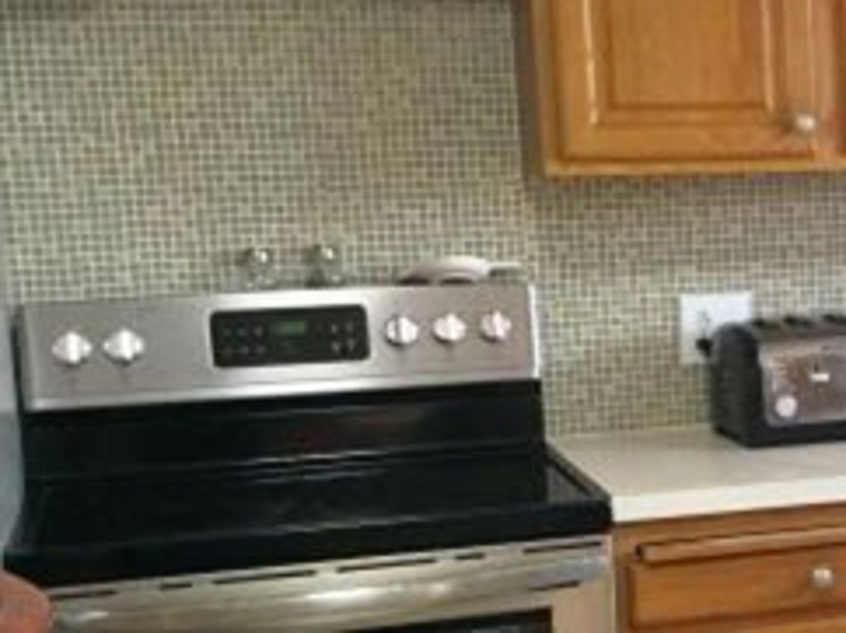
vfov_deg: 17.9
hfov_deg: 21.6
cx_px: 1087
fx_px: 2002
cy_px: 430
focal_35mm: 82
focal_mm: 3.3
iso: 50
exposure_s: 1/30
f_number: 2.4
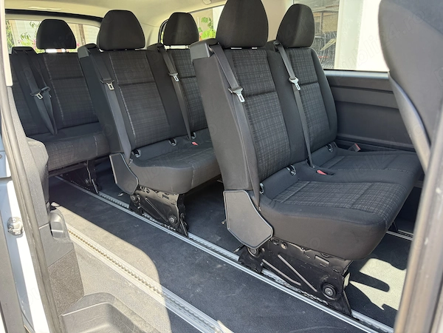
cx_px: 222
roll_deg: +3.3
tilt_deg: -18.2
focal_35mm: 24
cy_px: 166
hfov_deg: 71.6
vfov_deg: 56.8
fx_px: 307
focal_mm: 6.76
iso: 125
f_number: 1.78
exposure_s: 1/243
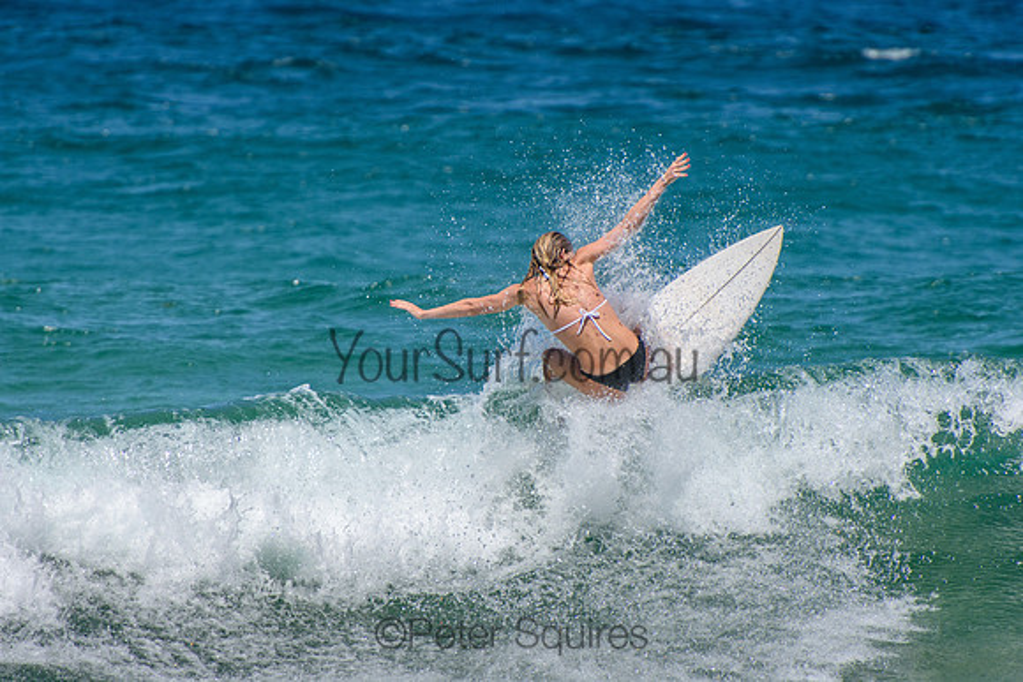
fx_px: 17053
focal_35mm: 600
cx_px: 512
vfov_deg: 2.3
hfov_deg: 3.4
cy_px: 341
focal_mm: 400
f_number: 5.6
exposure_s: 1/2000
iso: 250
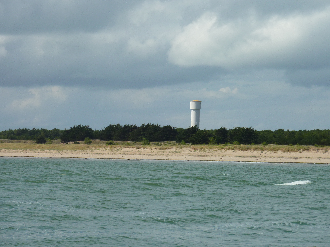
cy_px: 124
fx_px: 1506
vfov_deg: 9.4
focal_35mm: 158
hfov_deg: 12.5
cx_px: 165
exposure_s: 1/800
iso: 80
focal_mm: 25.9
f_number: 5.6
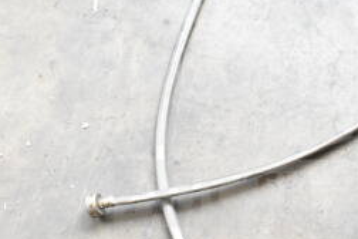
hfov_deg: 25.0
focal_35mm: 80
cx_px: 273
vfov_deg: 17.1
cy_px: 115
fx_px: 795
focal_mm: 22
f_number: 5.6
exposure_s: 1/125
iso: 1600
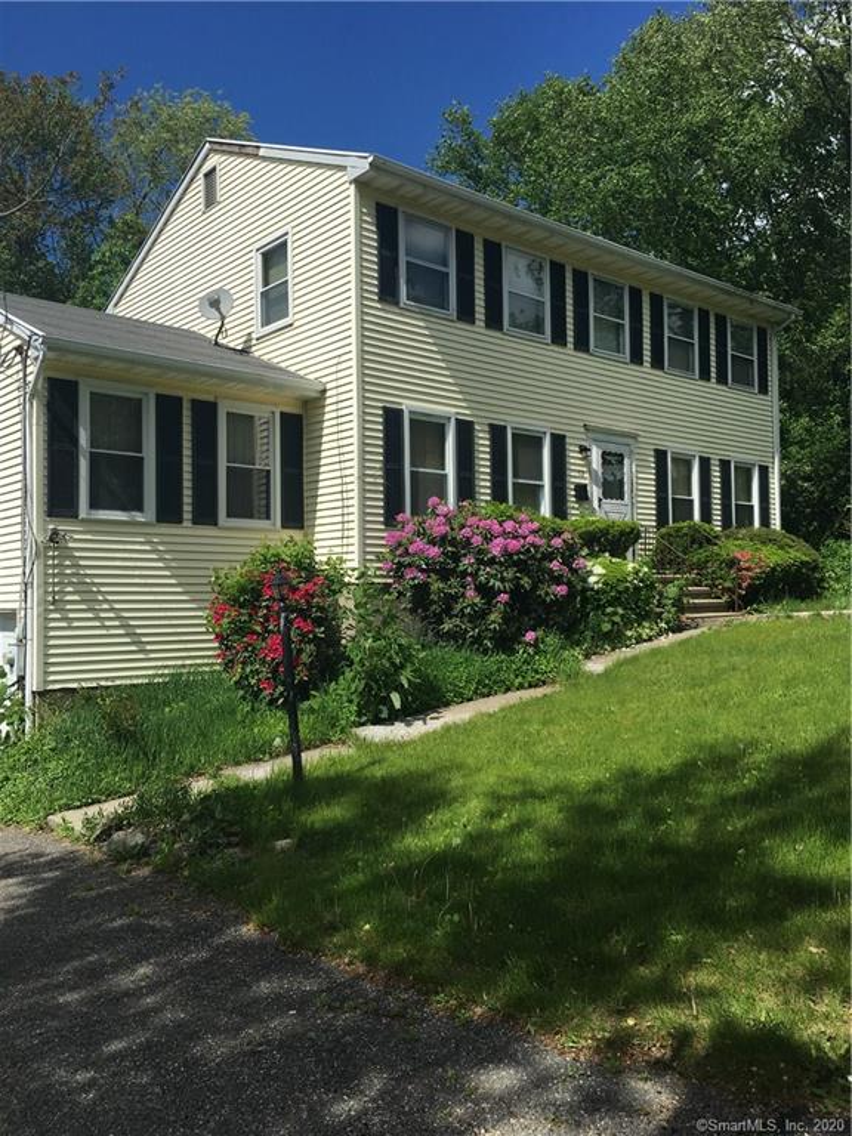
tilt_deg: +2.0
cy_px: 568
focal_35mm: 29
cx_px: 426
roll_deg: +0.0
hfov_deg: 48.2
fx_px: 952
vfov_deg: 61.7
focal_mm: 4.15
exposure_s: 1/1972
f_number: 2.2
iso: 25
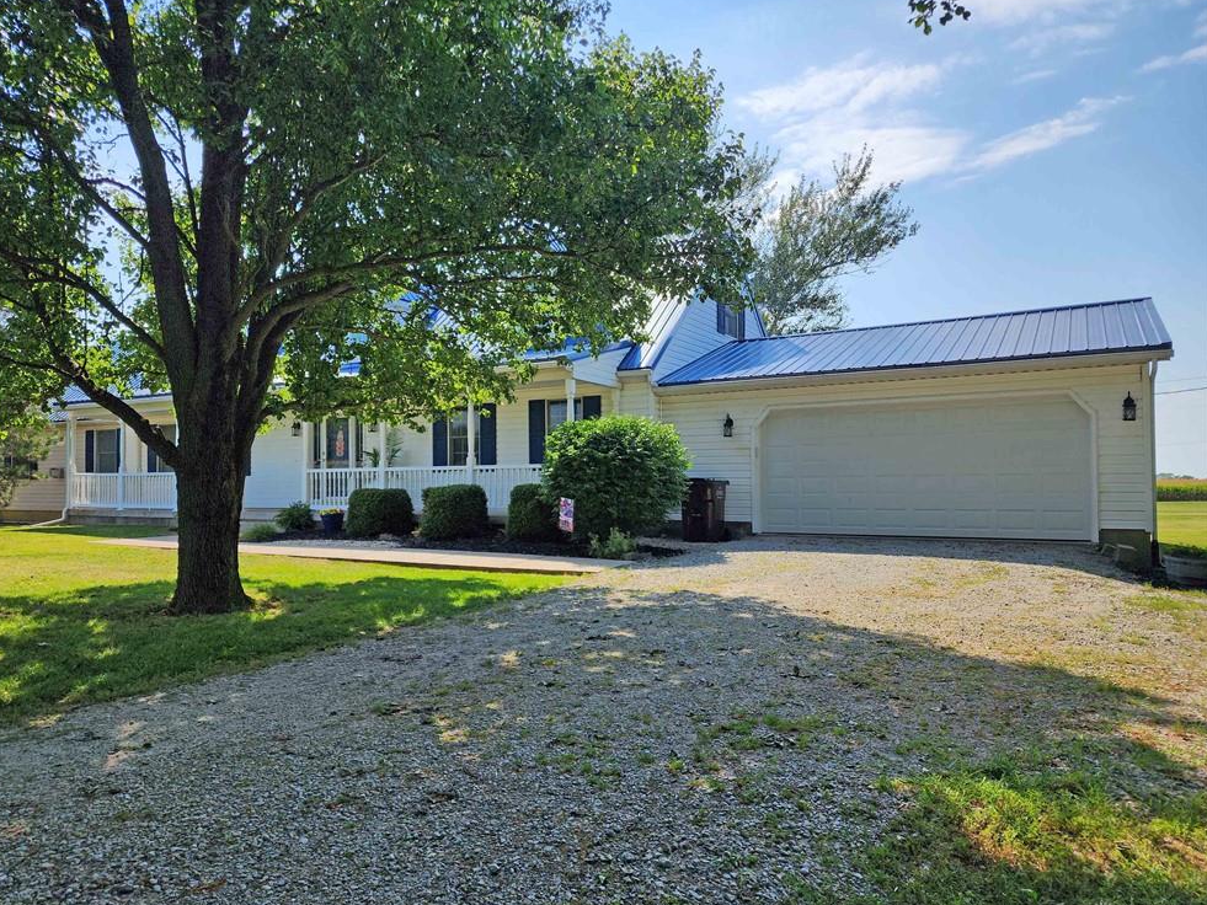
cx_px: 581
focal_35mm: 24
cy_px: 459
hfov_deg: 71.6
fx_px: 837
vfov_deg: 56.8
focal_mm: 6.4
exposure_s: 1/1484
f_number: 1.8
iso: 12
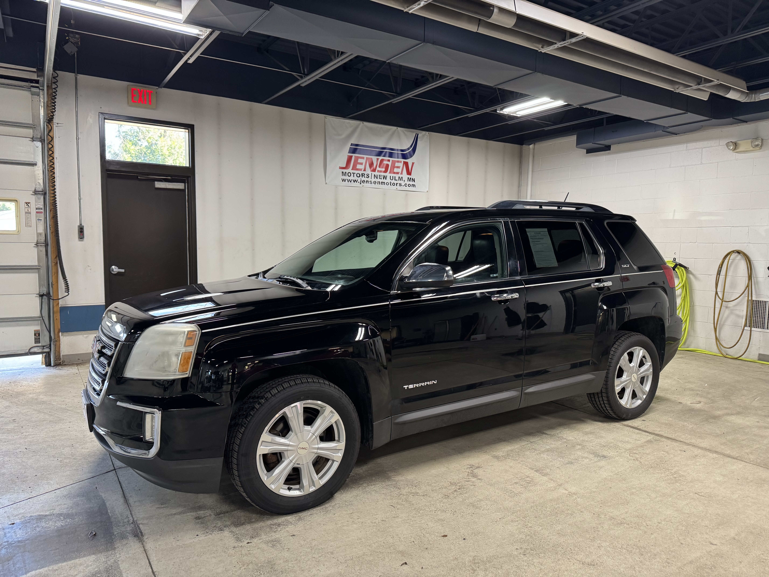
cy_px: 288
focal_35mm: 24
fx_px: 533
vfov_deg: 56.8
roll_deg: -0.9
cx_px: 384
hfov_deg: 71.6
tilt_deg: -5.4
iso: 250
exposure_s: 1/60
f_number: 1.78
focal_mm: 6.76
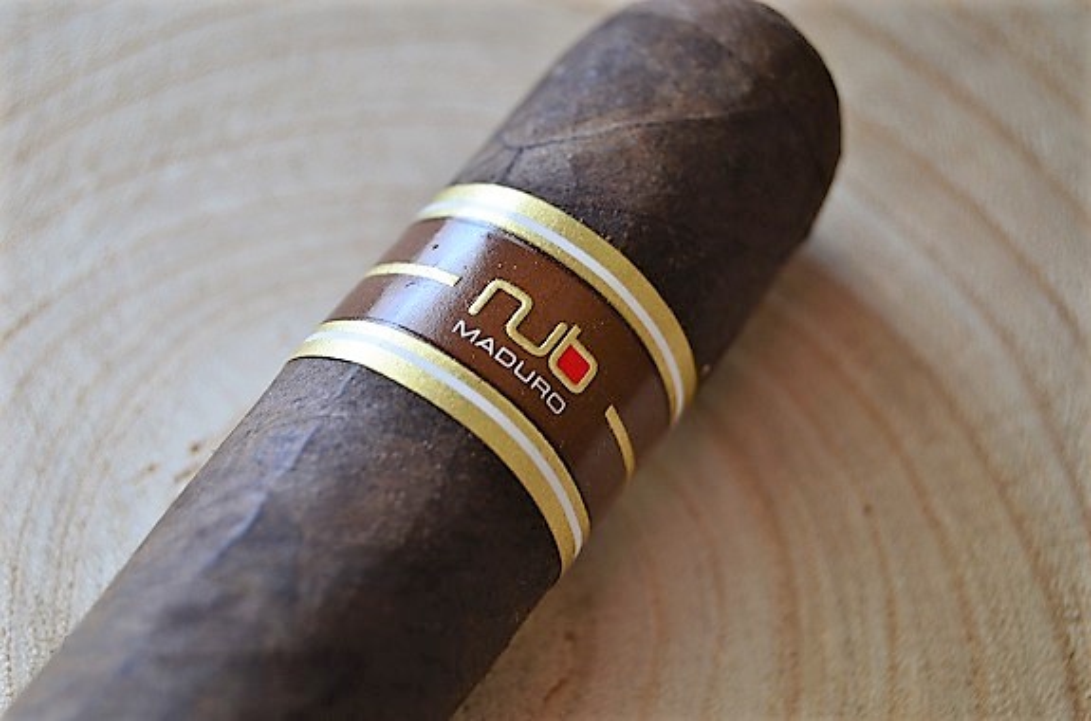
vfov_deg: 16.5
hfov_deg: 24.7
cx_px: 546
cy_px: 360
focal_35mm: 82
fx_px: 2493
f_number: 5.6
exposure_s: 1/40
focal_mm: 55
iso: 160
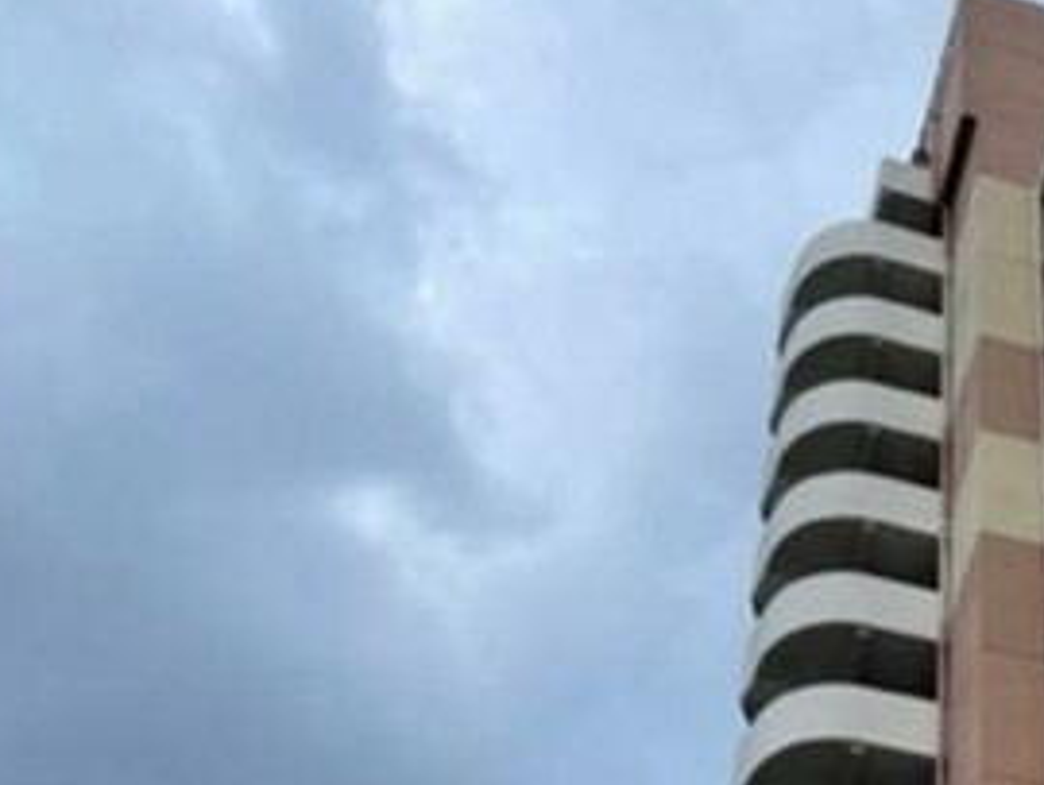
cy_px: 932
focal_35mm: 69
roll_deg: +7.5
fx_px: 2083
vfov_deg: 20.1
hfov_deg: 25.1
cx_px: 1278
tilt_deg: +43.7
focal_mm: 4.2
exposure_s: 1/2257
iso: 32
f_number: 1.6
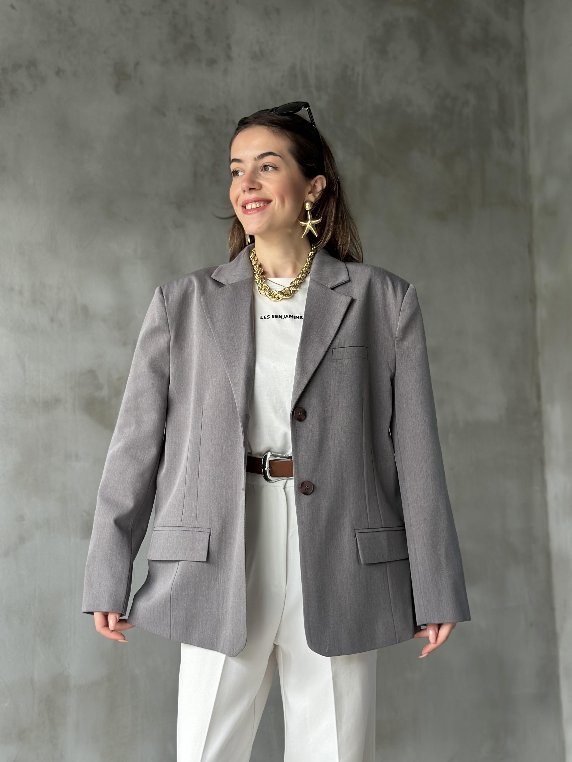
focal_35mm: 48
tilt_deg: +6.1
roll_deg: -0.4
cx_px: 286
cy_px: 381
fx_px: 1058
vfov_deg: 39.7
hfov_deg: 30.3
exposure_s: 1/78
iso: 125
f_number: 1.78
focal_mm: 6.86
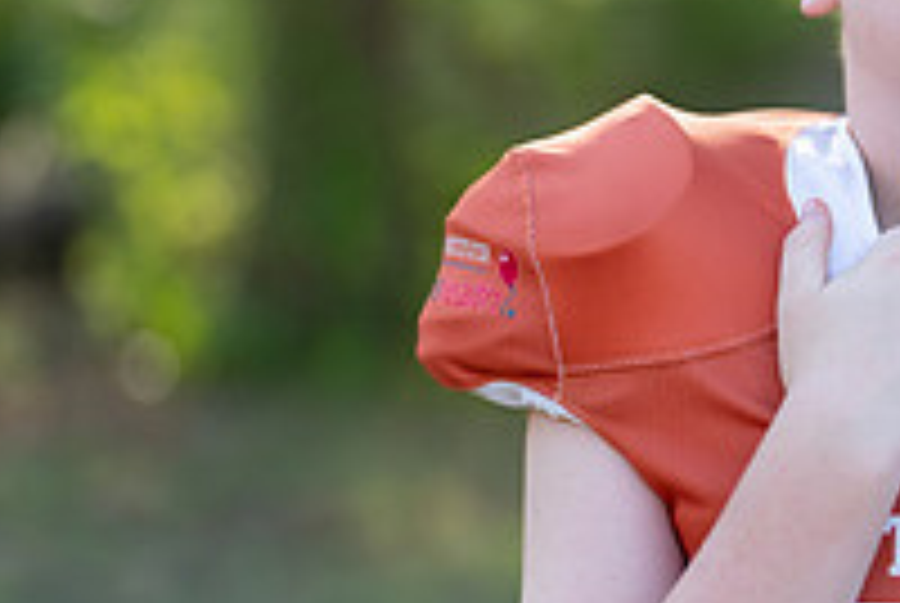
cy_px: 301
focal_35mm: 165
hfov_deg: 12.3
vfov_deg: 8.3
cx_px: 952
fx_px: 4131
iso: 100
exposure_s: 1/1250
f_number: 1.2
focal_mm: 50
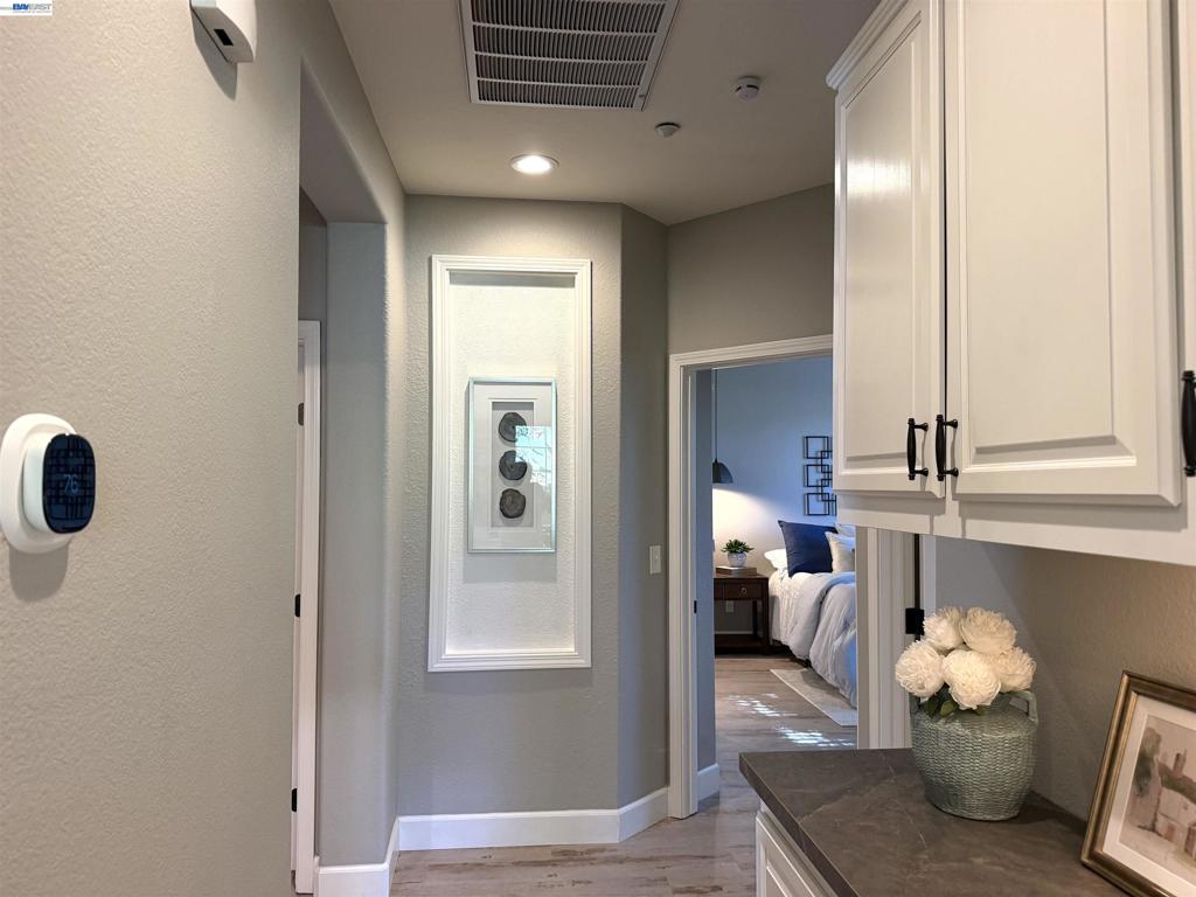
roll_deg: +1.0
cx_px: 598
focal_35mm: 24
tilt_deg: +1.3
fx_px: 829
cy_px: 448
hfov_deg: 71.6
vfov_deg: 56.8
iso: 250
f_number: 1.78
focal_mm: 6.76
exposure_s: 1/120
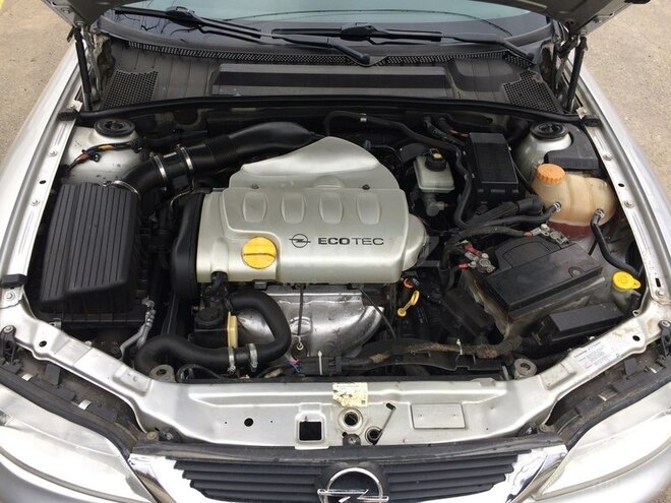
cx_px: 336
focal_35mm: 29
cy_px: 252
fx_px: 562
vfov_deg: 48.2
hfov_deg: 61.7
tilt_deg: -49.7
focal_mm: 4.15
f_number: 2.2
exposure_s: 1/169
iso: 32
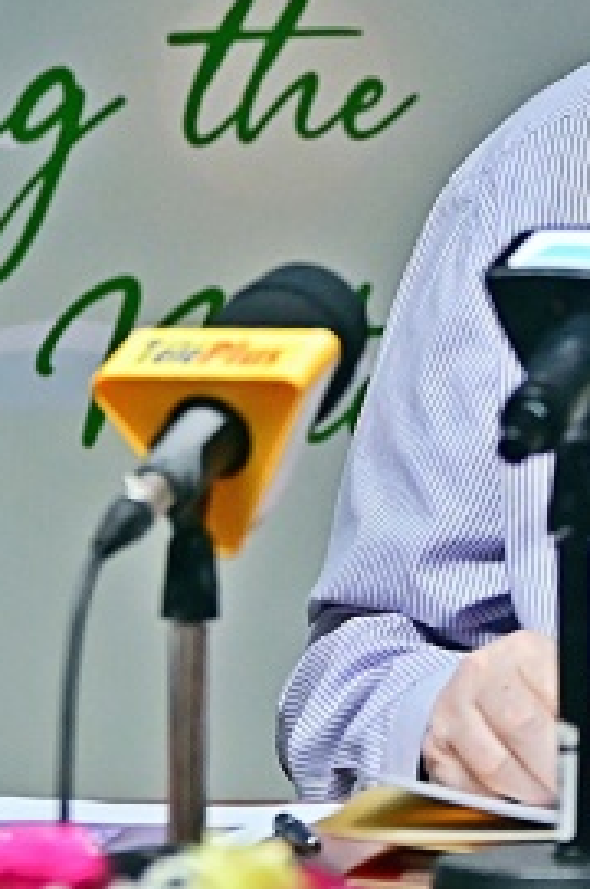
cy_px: -2
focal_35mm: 530
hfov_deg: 2.6
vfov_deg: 3.9
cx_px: 711
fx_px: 13062
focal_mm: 140
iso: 2500
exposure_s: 1/200
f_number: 3.5
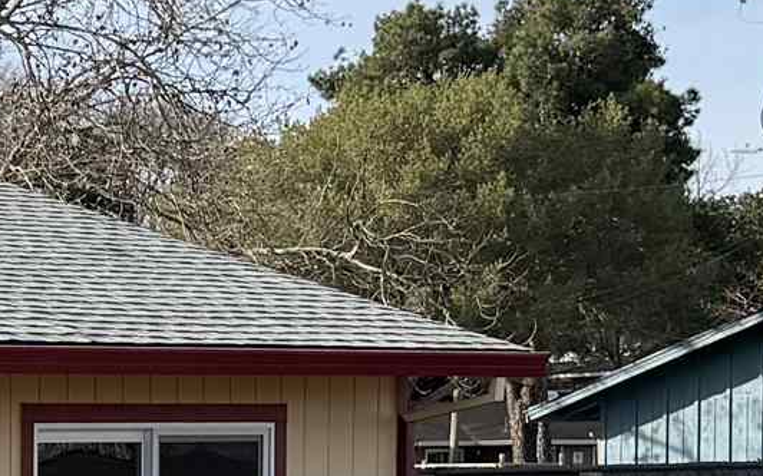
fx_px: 3055
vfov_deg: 8.8
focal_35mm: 147
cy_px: 652
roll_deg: +0.2
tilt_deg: -2.7
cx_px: -597
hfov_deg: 12.9
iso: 80
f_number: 1.78
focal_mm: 6.76
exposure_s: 1/3279
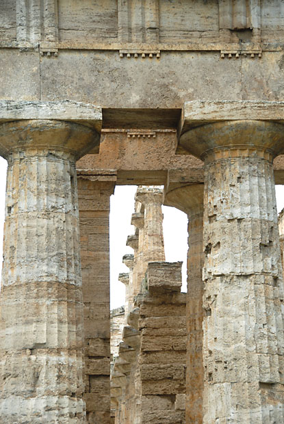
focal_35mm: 120
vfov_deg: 17.0
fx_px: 1416
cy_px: 212
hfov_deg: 11.5
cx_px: 142
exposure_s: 1/500
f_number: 5
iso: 250
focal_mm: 80
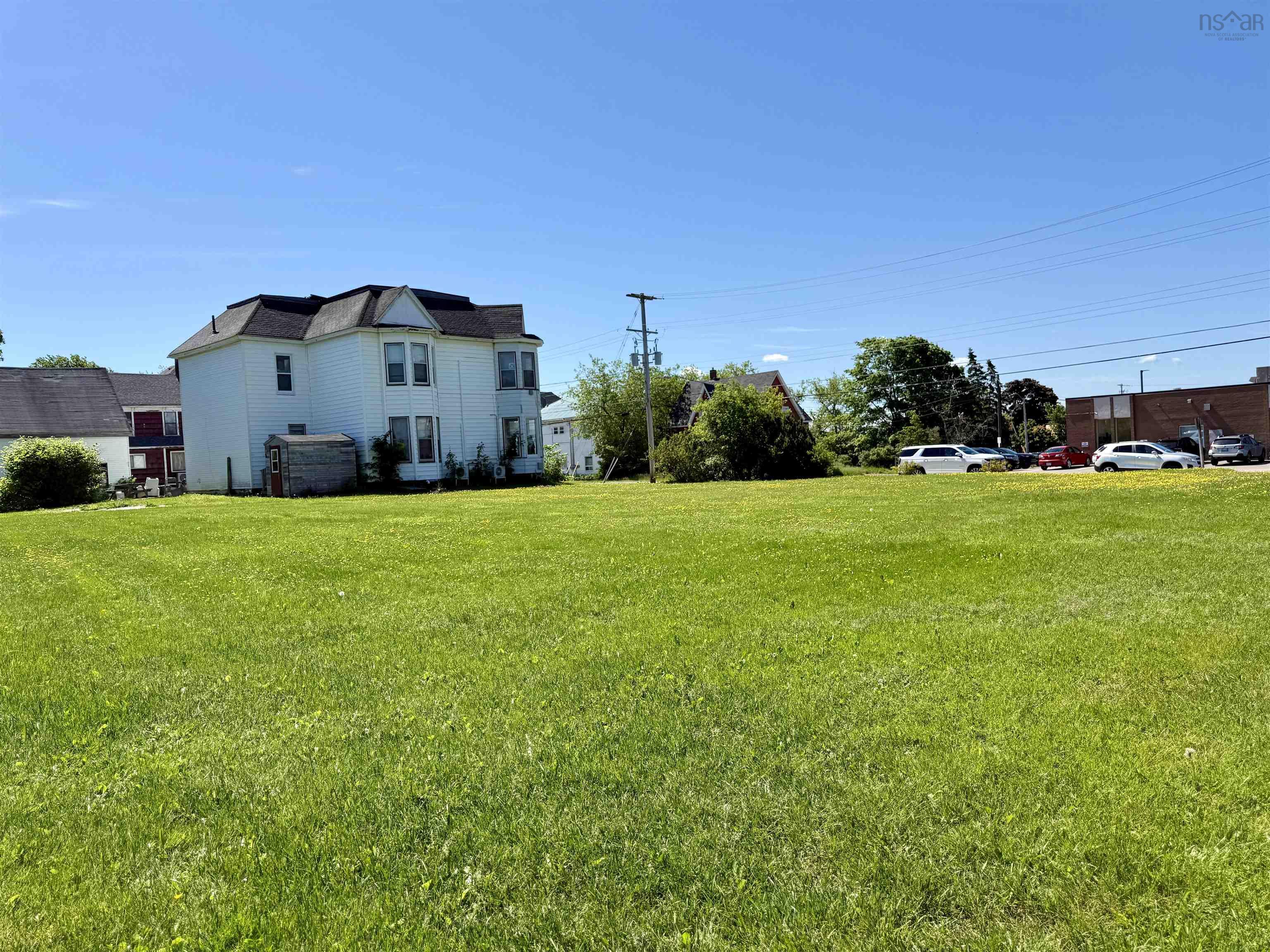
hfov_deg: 71.6
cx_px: 635
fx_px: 881
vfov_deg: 56.8
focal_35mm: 24
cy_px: 476
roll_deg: +4.8
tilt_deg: +1.8
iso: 80
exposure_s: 1/4975
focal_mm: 6.76
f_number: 1.78
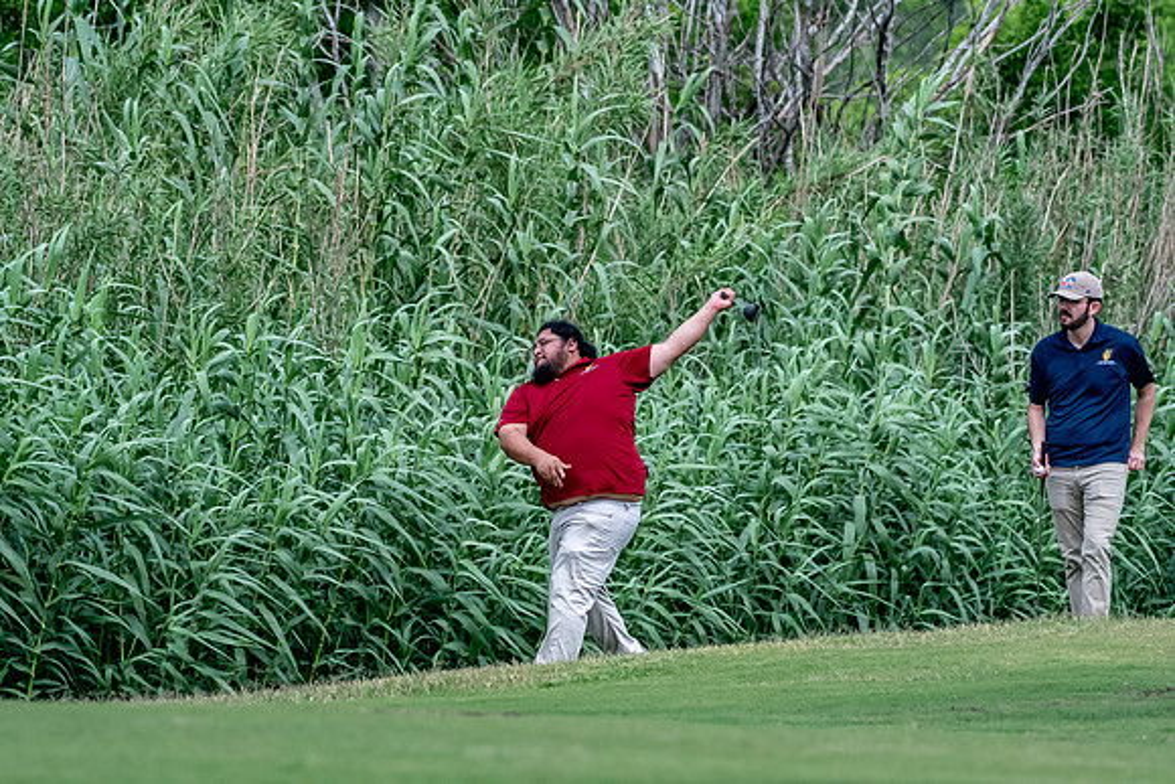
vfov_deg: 4.6
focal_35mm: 300
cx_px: 588
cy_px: 392
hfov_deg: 6.9
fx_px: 9793
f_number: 5.6
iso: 1400
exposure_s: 1/2000
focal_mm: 200
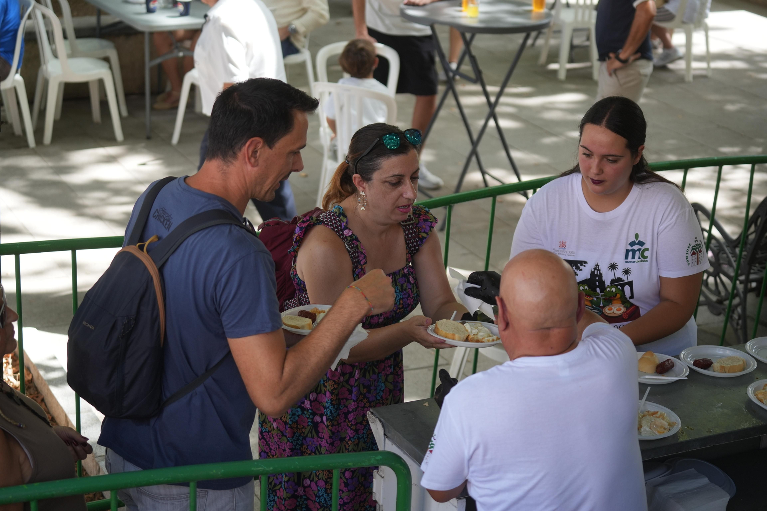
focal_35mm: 70
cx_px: 384
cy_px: 256
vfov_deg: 19.5
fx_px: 1491
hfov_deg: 28.8
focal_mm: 70
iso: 320
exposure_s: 1/250
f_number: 4
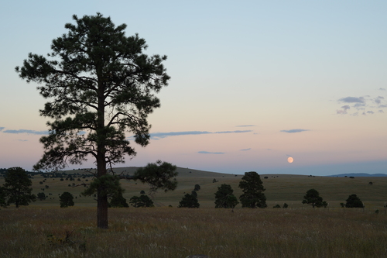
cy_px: 144
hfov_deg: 35.6
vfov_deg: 24.2
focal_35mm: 56
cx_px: 209
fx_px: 602
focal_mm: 50
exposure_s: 1/60
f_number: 5.6
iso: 200
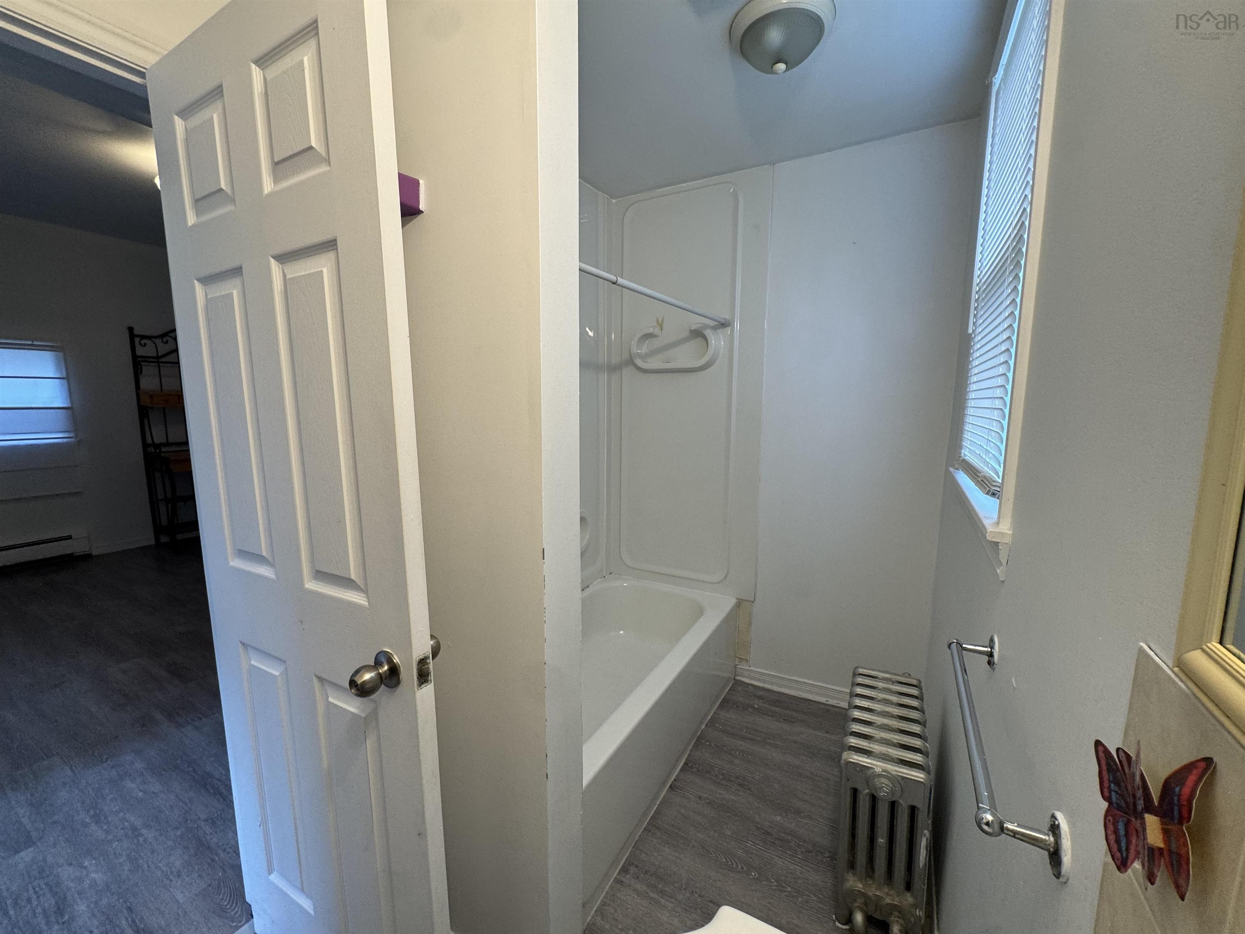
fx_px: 504
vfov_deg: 85.7
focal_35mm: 14
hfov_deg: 102.1
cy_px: 467
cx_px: 622
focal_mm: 2.22
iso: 125
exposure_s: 1/120
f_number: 2.2
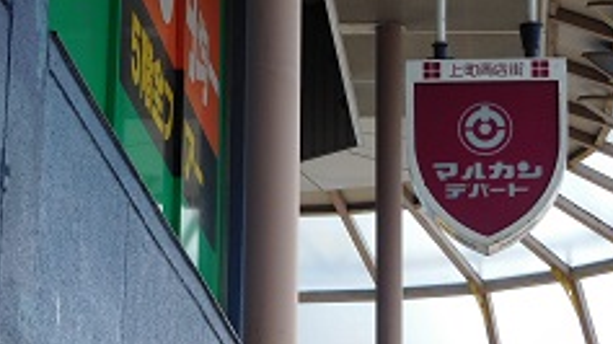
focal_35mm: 147
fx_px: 2388
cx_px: 334
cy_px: 282
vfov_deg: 8.2
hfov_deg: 14.6
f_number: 4.6
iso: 125
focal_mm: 14.3
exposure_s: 1/200
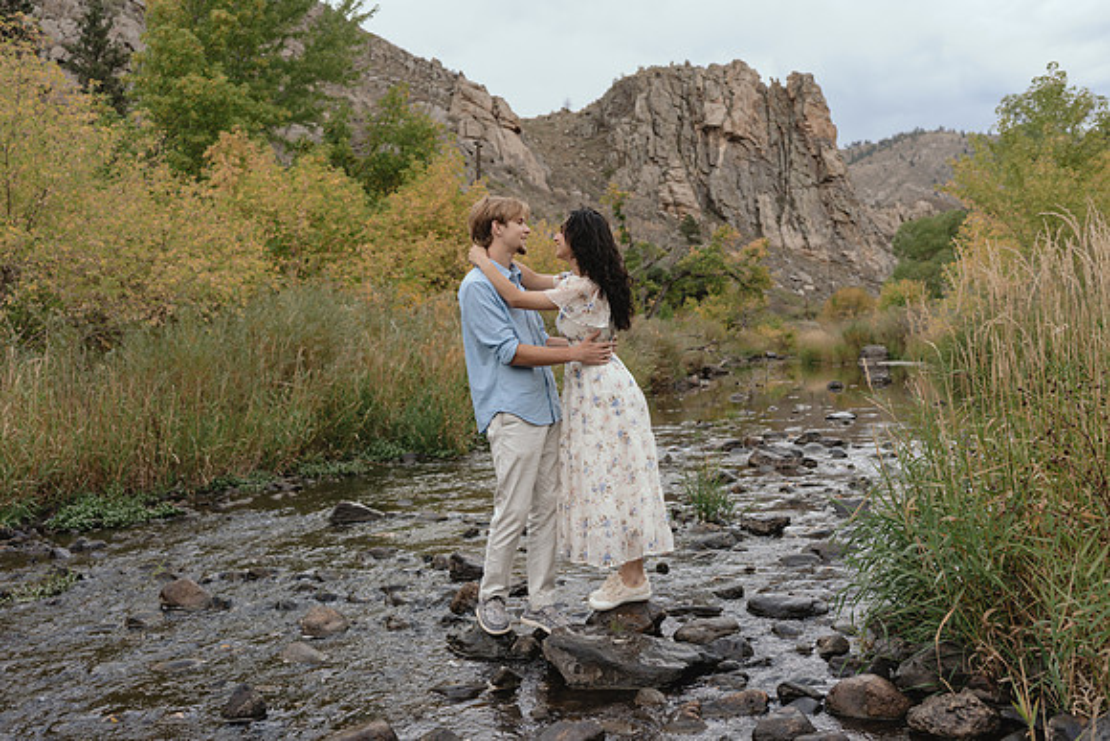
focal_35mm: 35
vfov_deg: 37.9
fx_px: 1079
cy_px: 370
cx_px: 555
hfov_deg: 54.4
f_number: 3.5
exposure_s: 1/250
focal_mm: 35
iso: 320
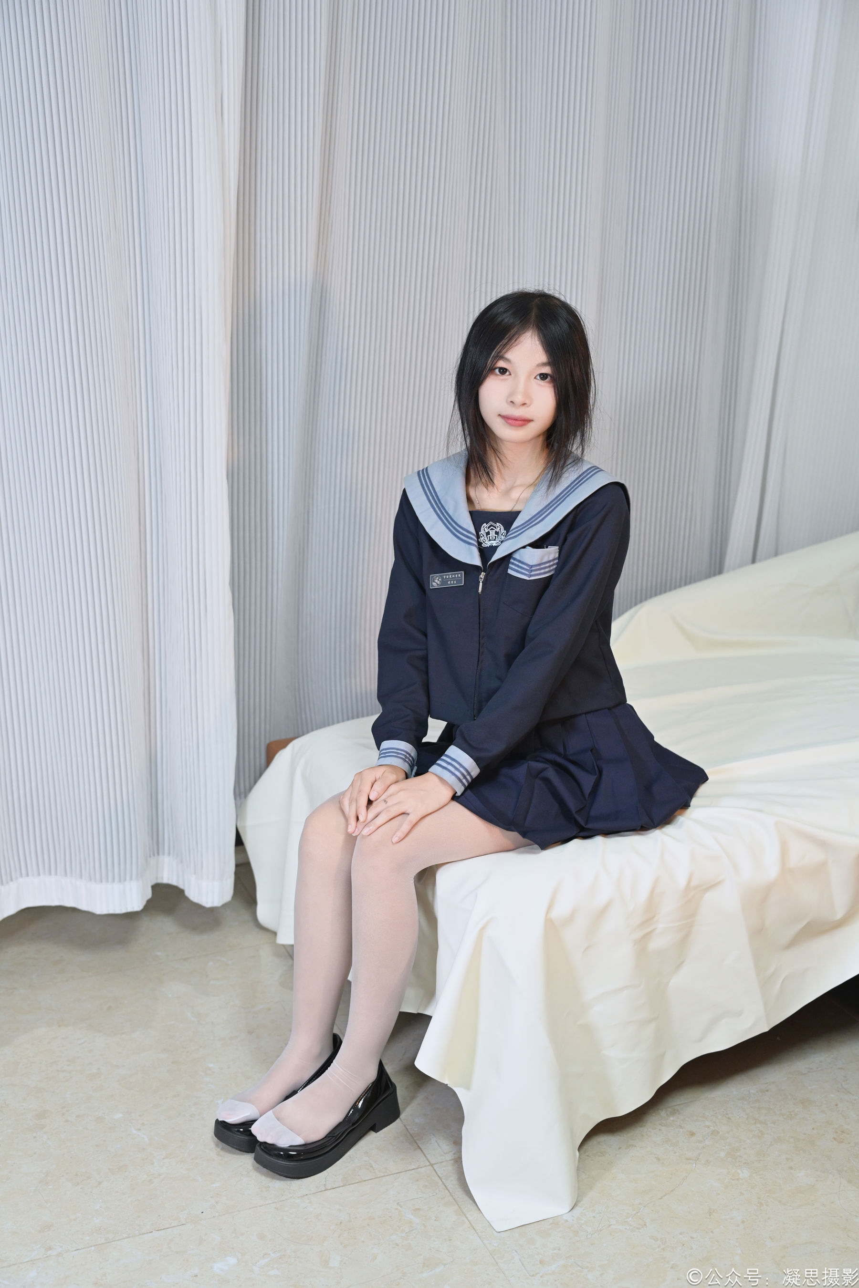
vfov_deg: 46.4
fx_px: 1503
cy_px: 644
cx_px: 430
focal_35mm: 42
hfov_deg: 31.9
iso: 1800
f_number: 3.2
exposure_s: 1/100
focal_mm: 42
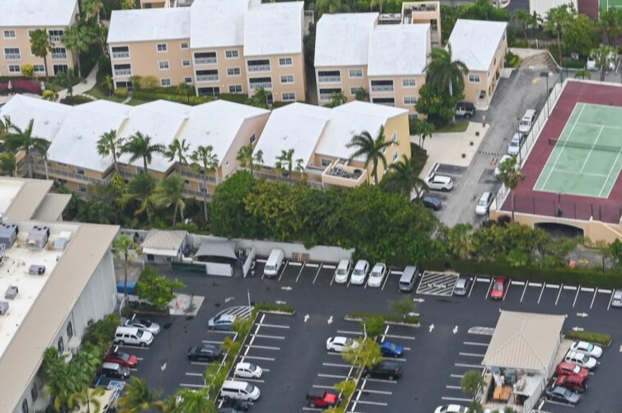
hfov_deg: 11.2
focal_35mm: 180
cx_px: 790
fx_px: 3107
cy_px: -60
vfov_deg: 7.6
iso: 100
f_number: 7.1
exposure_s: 1/400
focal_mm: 53
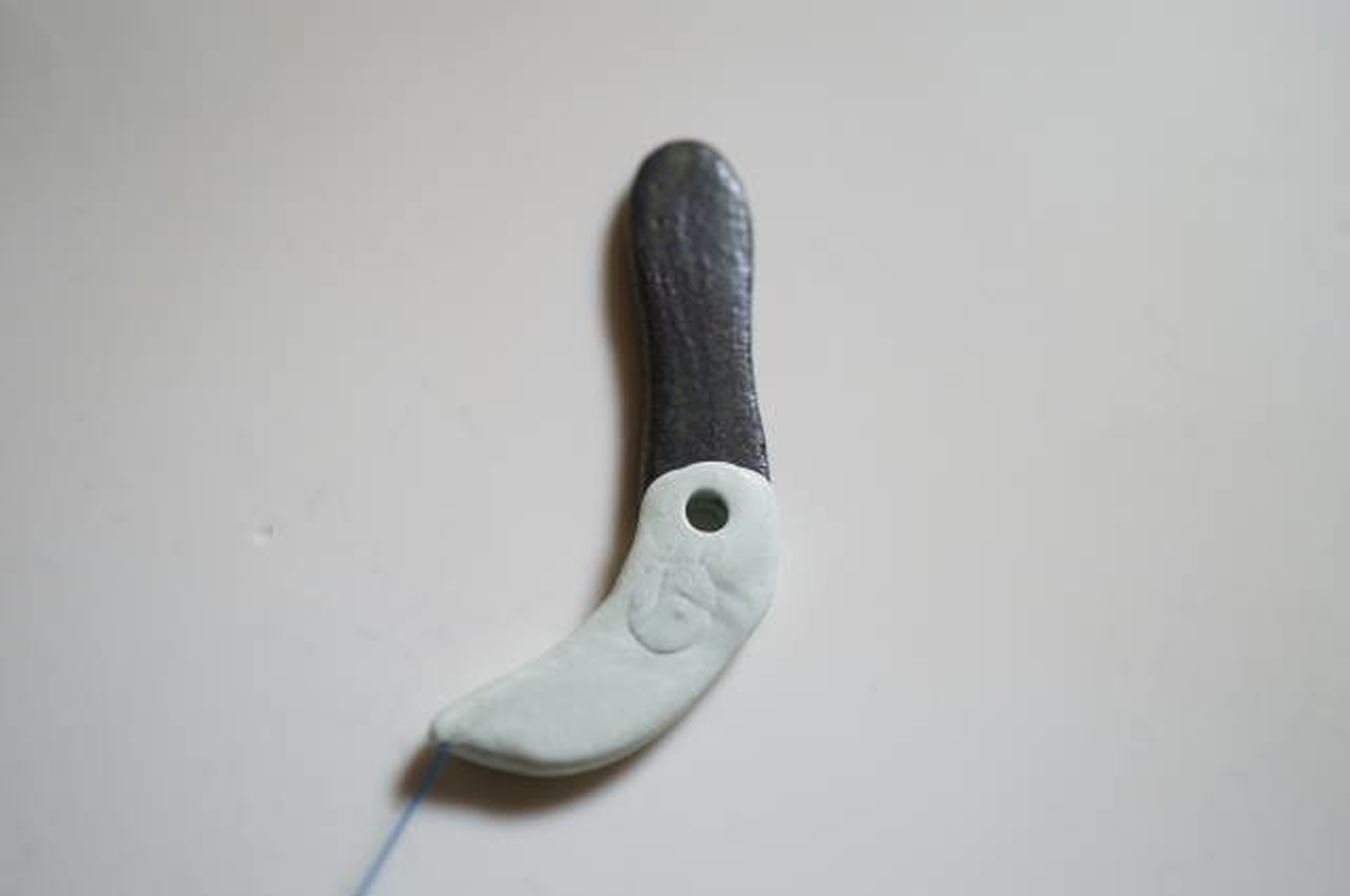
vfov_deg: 29.8
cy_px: 448
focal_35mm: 45
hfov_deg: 43.7
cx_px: 675
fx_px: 1685
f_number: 4
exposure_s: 1/60
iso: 400
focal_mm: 30
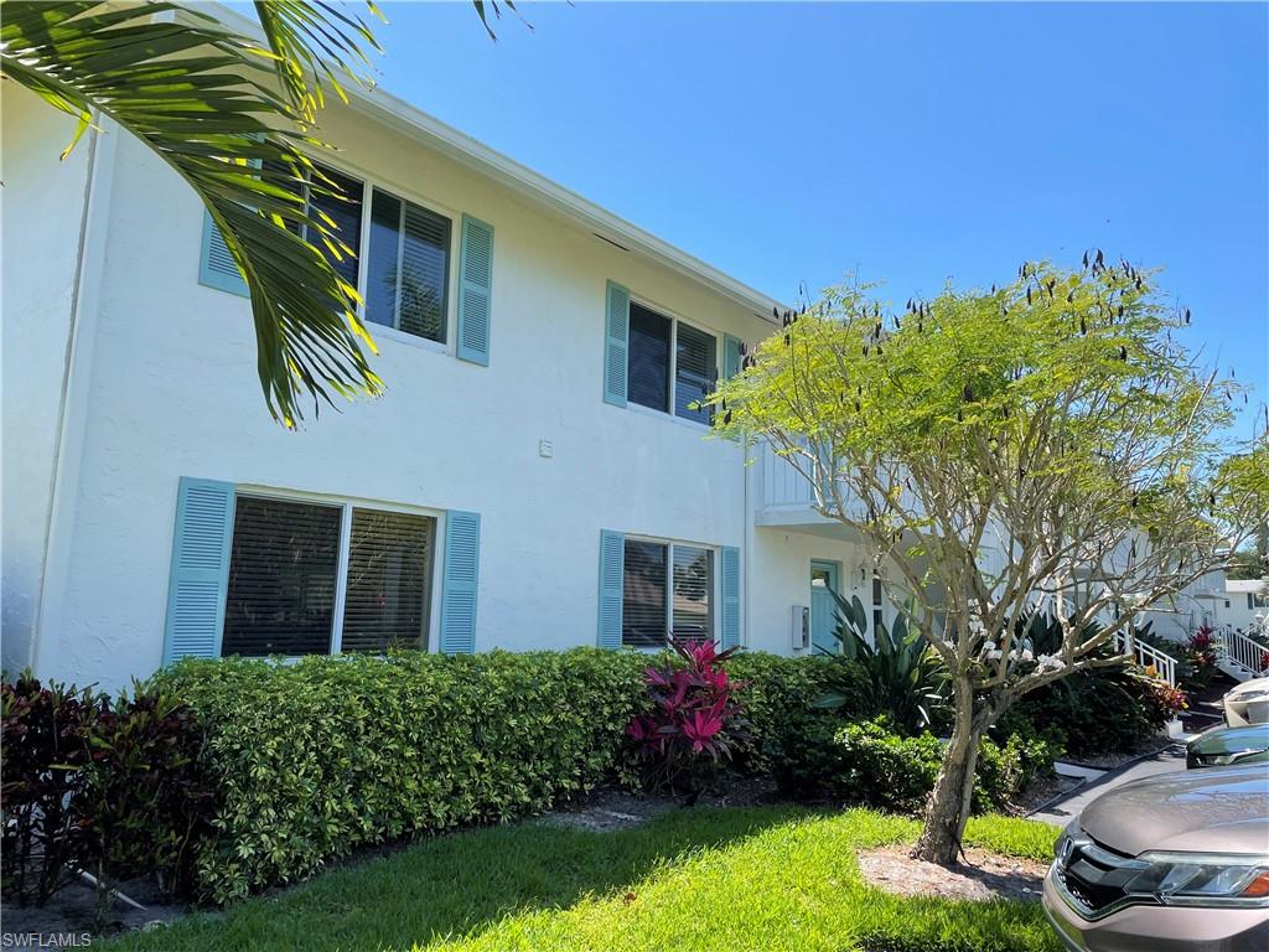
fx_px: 953
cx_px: 634
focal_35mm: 26
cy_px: 476
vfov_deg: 53.1
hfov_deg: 67.3
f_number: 1.6
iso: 32
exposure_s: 1/1642
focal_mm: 4.2
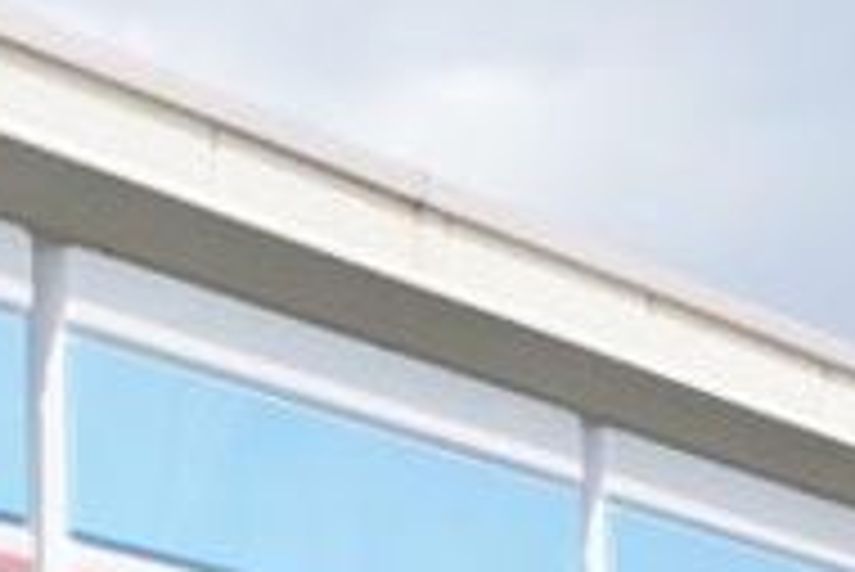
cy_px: 964
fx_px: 2876
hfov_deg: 16.8
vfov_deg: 10.8
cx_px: 153
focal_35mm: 121
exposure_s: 1/2000
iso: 3200
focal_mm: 16
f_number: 11
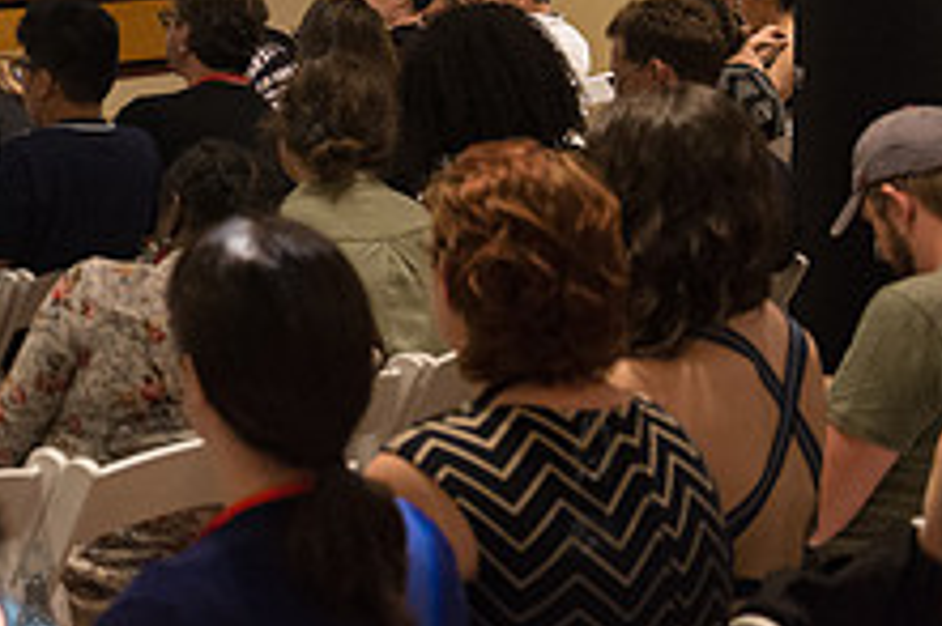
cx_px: -234
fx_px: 2405
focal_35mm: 92
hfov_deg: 20.5
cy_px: -138
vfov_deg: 14.3
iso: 2500
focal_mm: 35
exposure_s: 1/200
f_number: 4
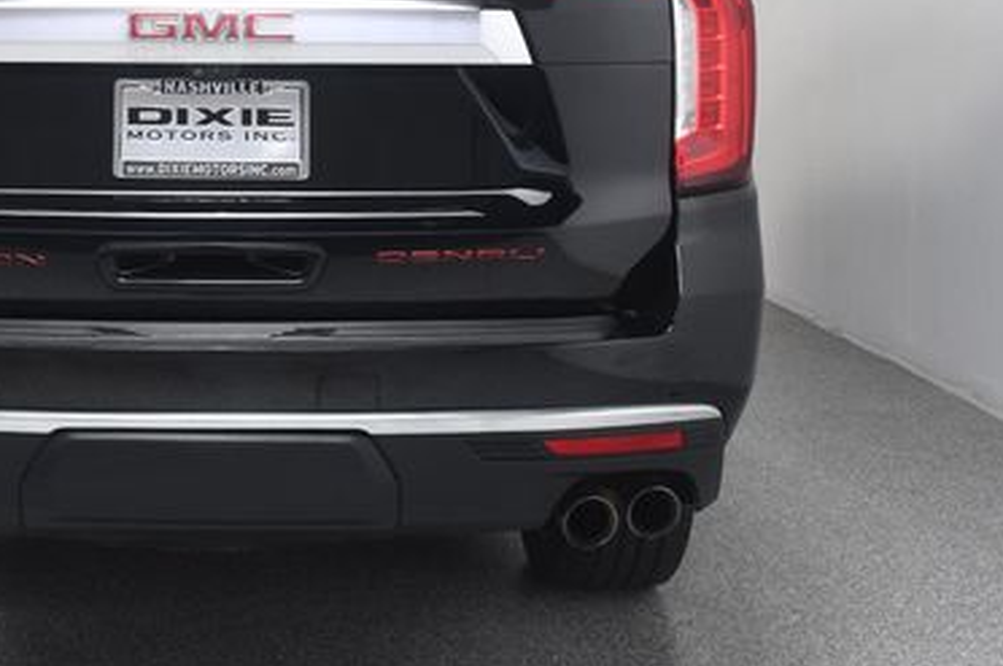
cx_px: 200
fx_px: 1725
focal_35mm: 62
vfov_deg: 21.5
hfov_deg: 31.6
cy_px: 108
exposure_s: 1/160
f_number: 8
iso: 100
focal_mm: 24
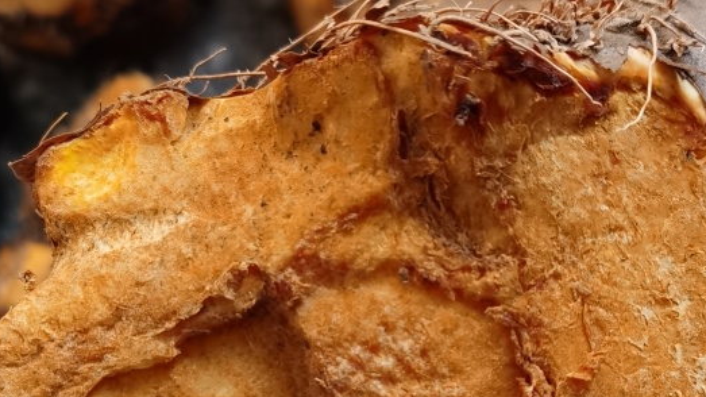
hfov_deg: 34.8
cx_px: 428
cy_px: 310
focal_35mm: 60
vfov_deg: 19.9
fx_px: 1123
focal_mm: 5.58
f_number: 1.8
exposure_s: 1/100
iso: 100
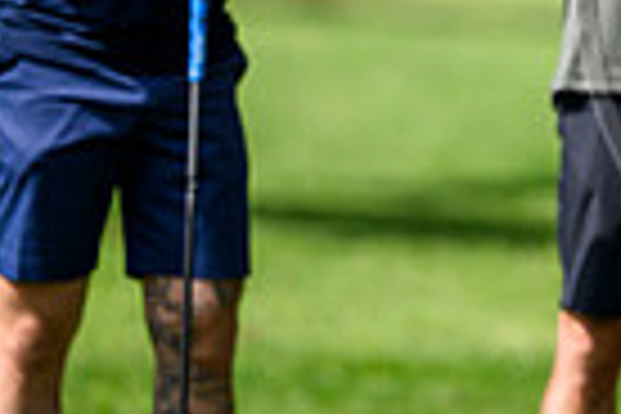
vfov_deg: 0.8
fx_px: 28943
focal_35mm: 1678
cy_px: -47
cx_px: 1035
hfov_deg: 1.2
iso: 500
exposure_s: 1/4000
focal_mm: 400
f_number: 3.5
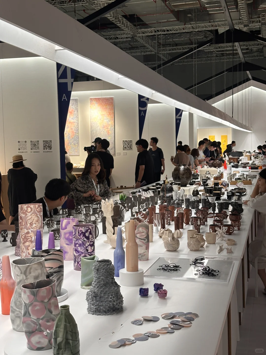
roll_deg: +0.4
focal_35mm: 48
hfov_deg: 30.3
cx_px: 133
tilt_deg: -2.8
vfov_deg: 39.7
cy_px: 178
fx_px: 492
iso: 80
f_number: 1.78
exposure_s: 1/106
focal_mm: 6.86
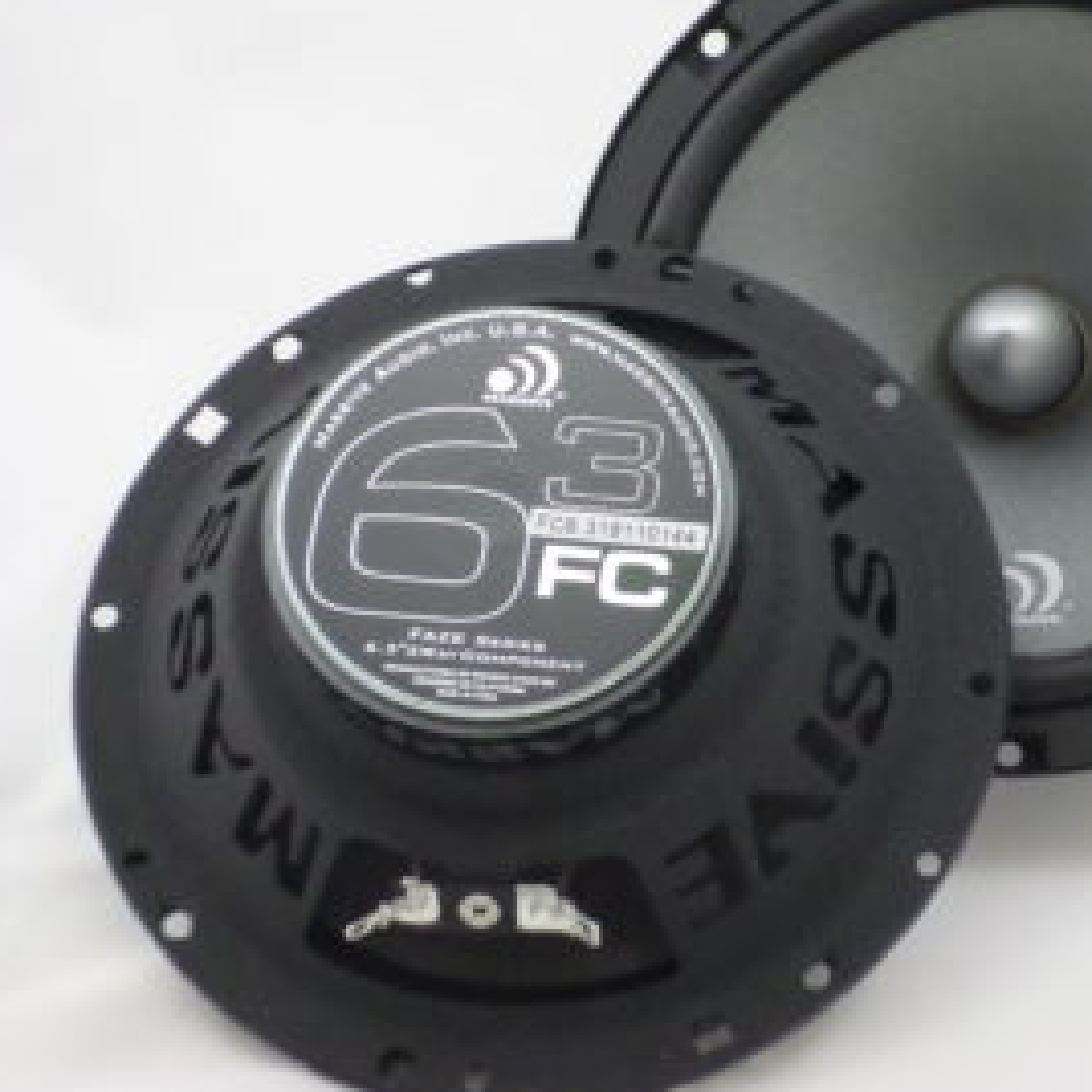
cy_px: 485
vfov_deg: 11.6
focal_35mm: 151
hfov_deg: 11.6
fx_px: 5389
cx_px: 758
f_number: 5.7
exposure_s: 1/45
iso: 640
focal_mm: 19.8
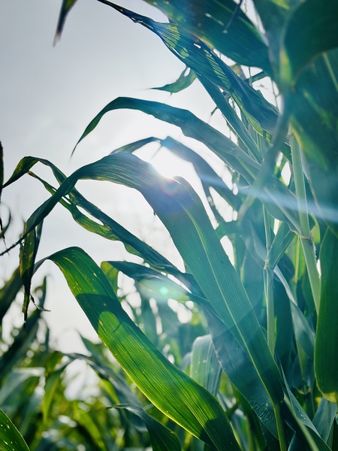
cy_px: 226
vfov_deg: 39.7
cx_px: 169
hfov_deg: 30.3
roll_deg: +2.5
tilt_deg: +24.1
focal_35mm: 48
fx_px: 625
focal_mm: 6.86
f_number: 1.78
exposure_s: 1/8197
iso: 100
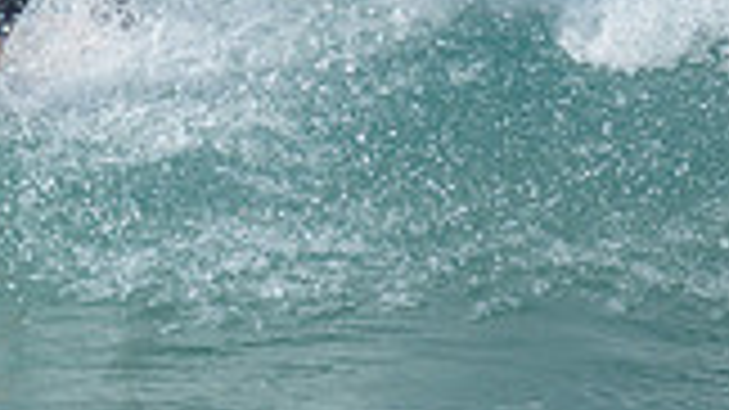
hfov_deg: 0.7
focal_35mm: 3004
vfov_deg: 0.4
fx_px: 58049
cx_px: -306
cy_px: -52
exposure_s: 1/2500
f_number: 6.3
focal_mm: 800
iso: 560
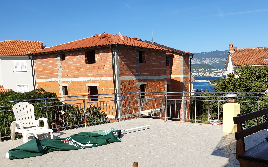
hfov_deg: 54.9
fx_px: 256
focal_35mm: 35
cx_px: 163
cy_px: 117
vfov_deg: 35.7
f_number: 2.4
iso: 50
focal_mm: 4.3
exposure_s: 1/1502
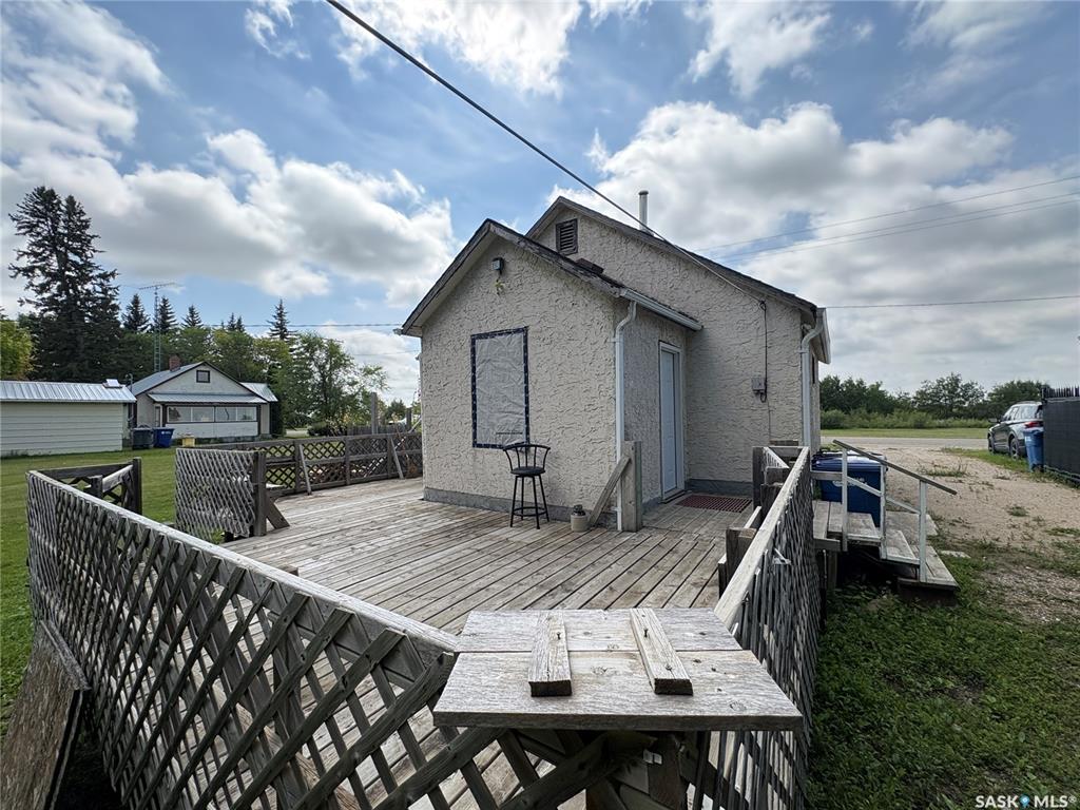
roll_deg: +1.7
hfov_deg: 102.1
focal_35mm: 14
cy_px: 405
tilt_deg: -0.2
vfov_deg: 85.7
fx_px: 437
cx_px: 540
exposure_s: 1/1600
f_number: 2.2
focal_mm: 2.22
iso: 64
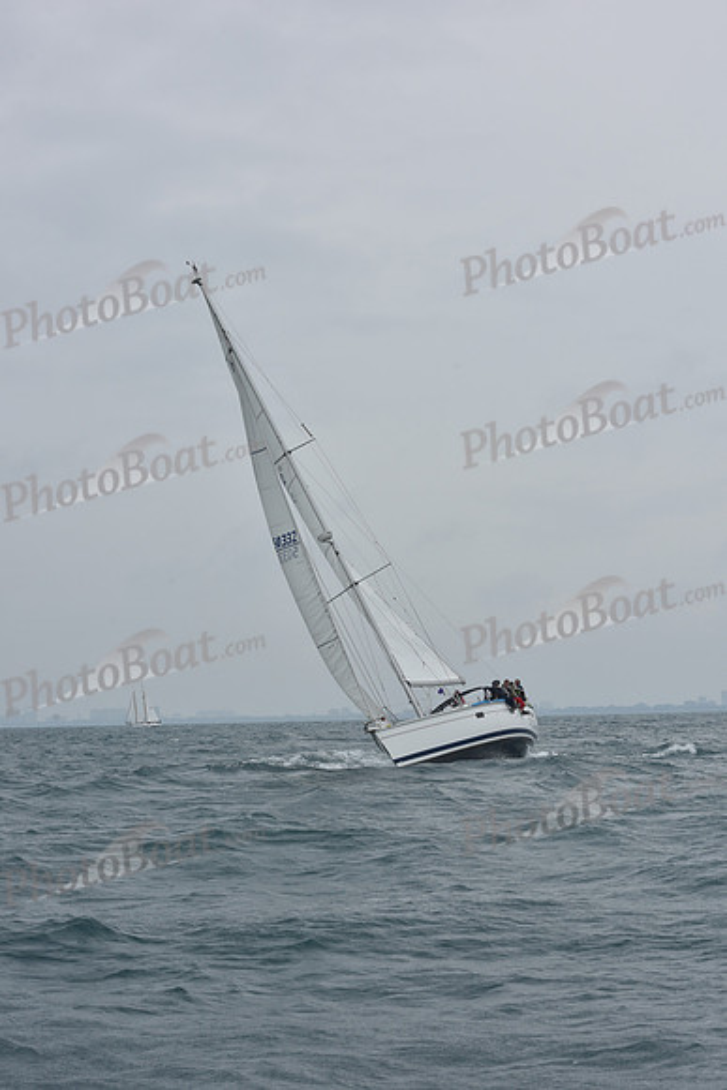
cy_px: 545
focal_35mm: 70
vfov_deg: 28.8
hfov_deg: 19.5
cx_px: 364
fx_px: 2119
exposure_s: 1/800
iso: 250
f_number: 10
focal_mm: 70
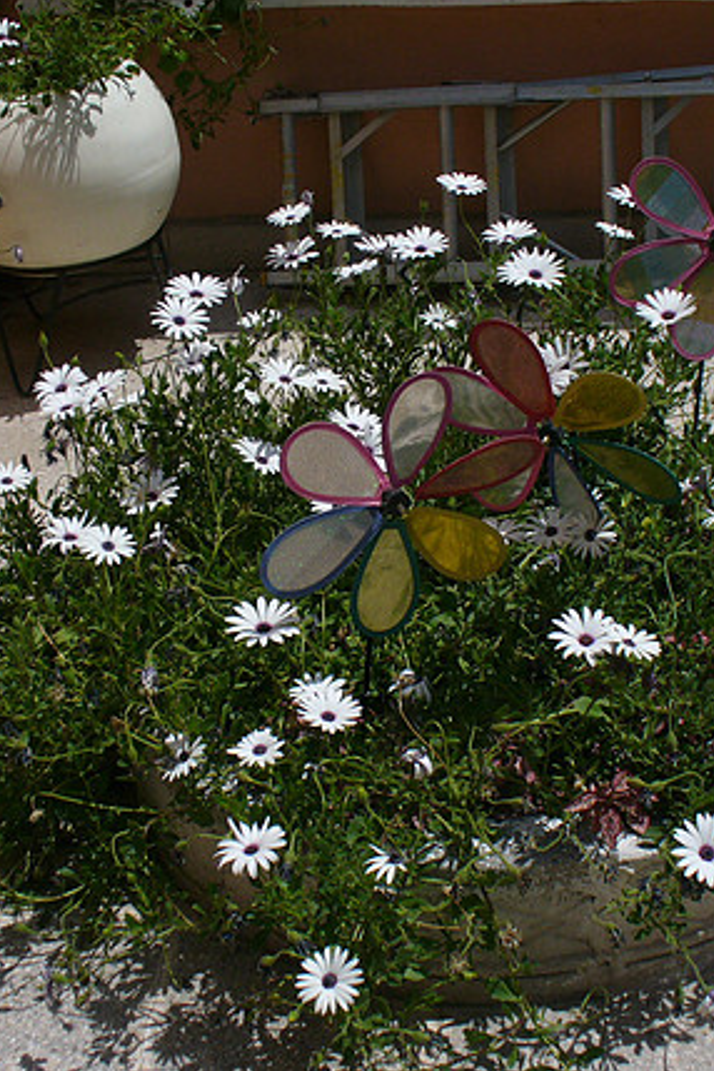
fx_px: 1547
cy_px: 531
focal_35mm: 52
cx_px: 387
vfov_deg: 38.2
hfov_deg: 26.0
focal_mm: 6.1
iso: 80
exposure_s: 1/800
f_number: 5.6
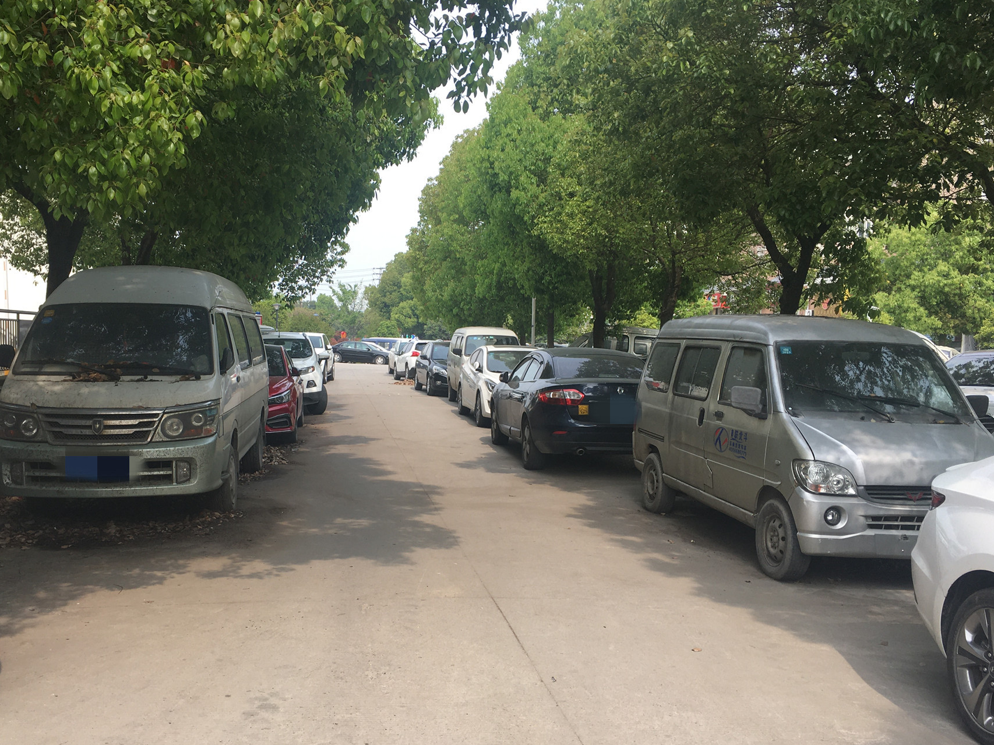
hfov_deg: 53.8
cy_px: 412
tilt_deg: -4.7
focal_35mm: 34
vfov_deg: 41.7
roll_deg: -1.3
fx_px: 976
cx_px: 424
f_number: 2.2
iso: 25
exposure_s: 1/516
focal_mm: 4.15
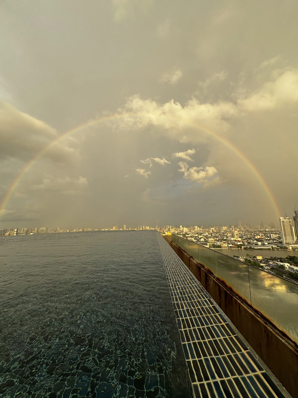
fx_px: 161
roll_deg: -0.5
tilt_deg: +9.4
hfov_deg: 85.7
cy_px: 199
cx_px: 149
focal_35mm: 14
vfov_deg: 102.1
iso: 40
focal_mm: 2.22
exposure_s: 1/587
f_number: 2.2
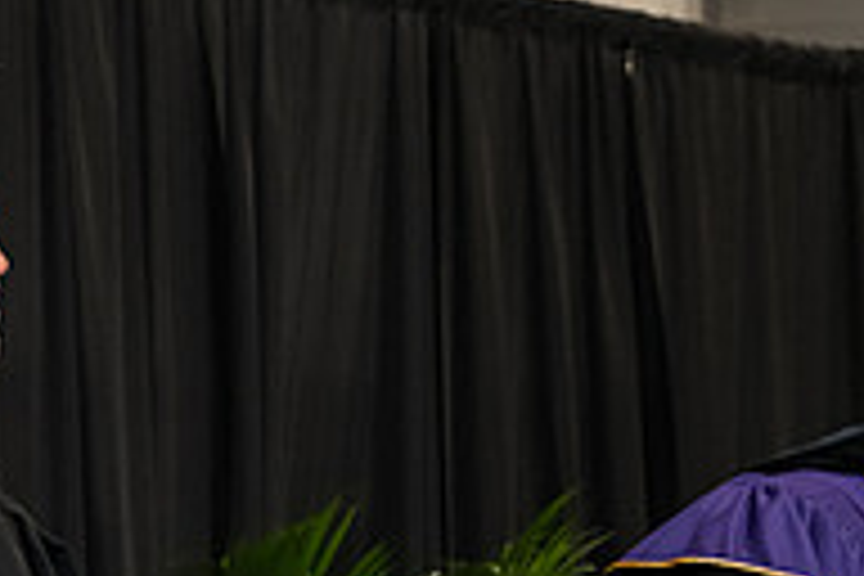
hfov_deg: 9.5
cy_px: 754
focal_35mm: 212
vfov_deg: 6.4
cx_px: 1174
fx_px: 5088
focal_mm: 70
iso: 2500
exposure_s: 1/200
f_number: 5
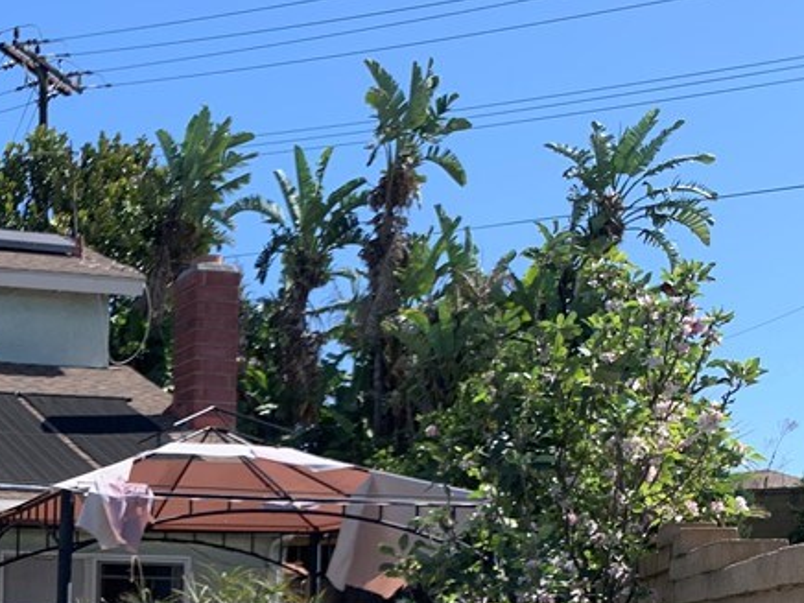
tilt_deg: -2.3
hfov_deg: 29.0
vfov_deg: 22.6
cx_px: -57
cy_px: 671
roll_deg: -0.8
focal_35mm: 61
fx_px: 1417
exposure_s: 1/1585
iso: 25
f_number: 1.8
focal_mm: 4.25
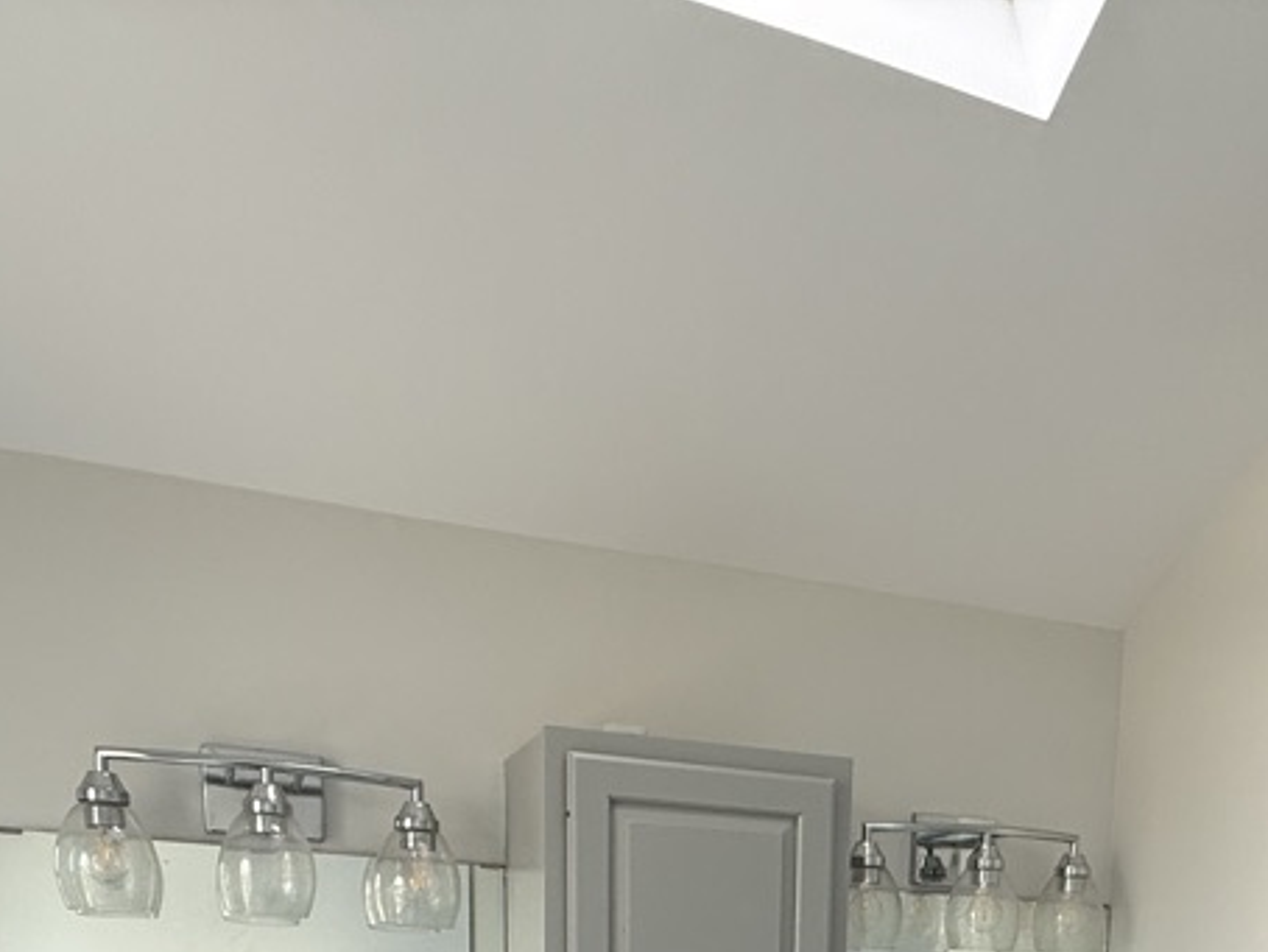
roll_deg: -2.0
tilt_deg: -9.9
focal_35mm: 37
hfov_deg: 49.6
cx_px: 802
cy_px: 1251
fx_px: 1356
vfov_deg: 30.3
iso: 125
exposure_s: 1/99
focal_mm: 2.22
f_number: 2.2
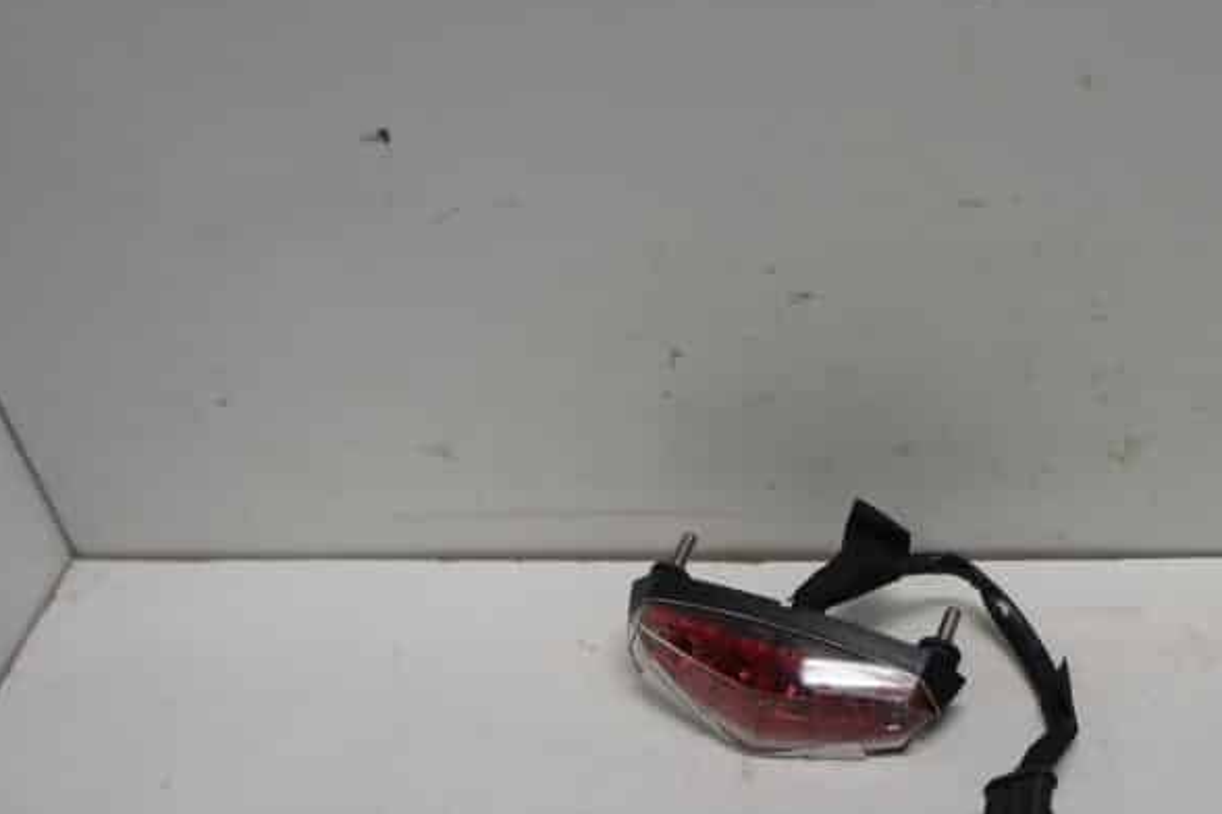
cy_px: 585
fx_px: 1595
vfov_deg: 28.3
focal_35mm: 47
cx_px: 875
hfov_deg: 41.0
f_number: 4
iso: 100
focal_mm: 18
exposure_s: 1/100
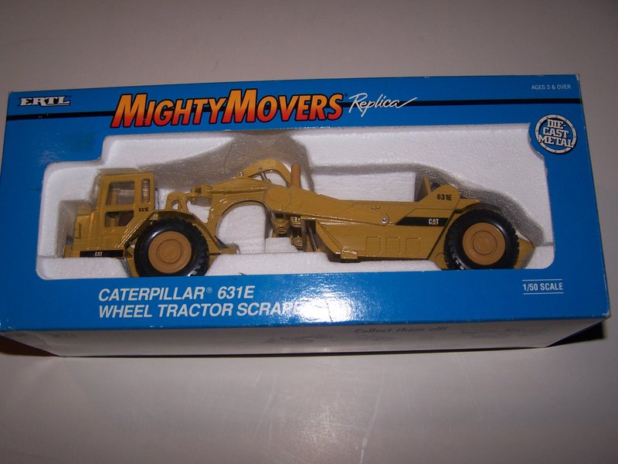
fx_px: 678
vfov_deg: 37.7
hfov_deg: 49.0
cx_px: 309
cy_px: 232
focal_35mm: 38
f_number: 2.8
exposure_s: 1/60
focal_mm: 6.3
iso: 80
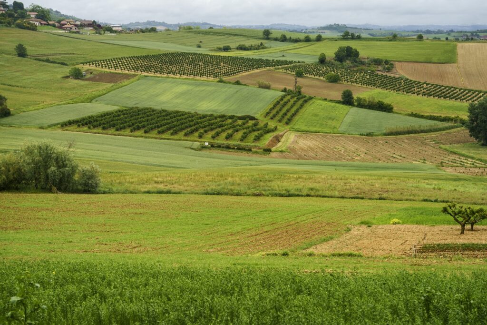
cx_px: 244
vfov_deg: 19.5
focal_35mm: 70
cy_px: 162
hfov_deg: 28.8
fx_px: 947
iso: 100
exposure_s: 1/50
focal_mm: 70
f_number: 9
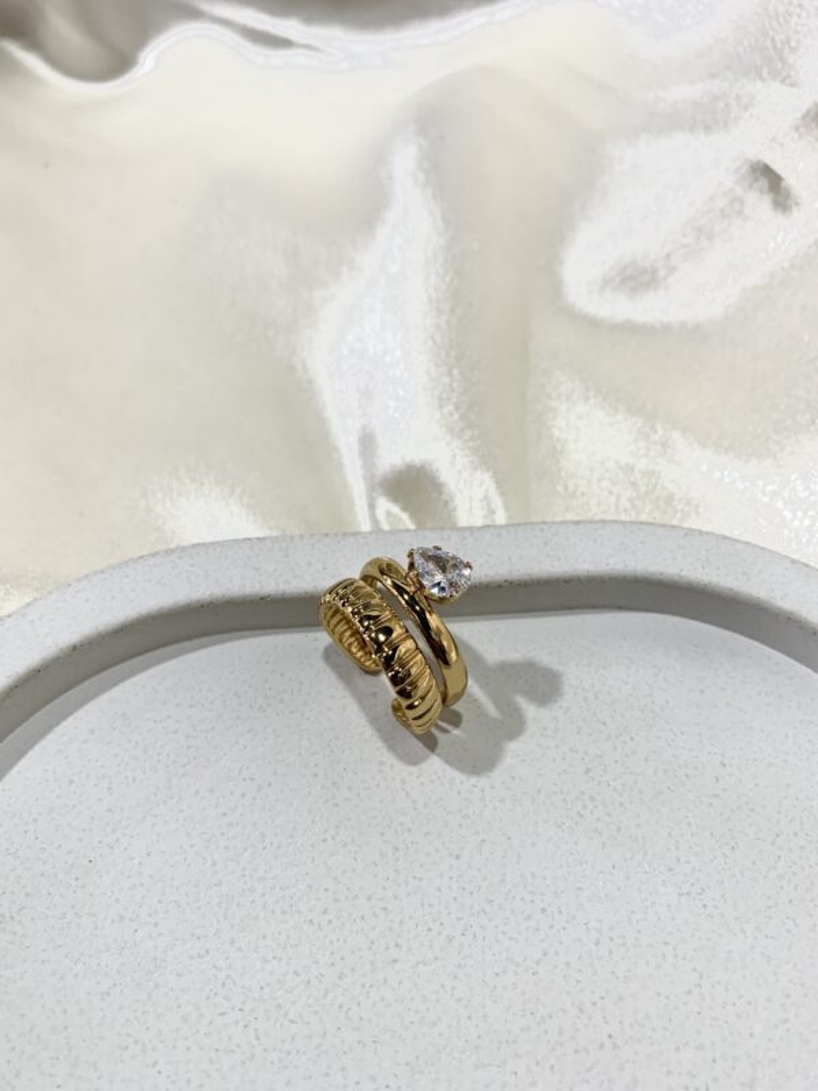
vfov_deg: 67.3
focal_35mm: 26
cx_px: 409
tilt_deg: -54.7
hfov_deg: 53.1
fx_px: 819
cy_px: 546
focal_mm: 4.25
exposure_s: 1/100
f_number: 1.8
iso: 80
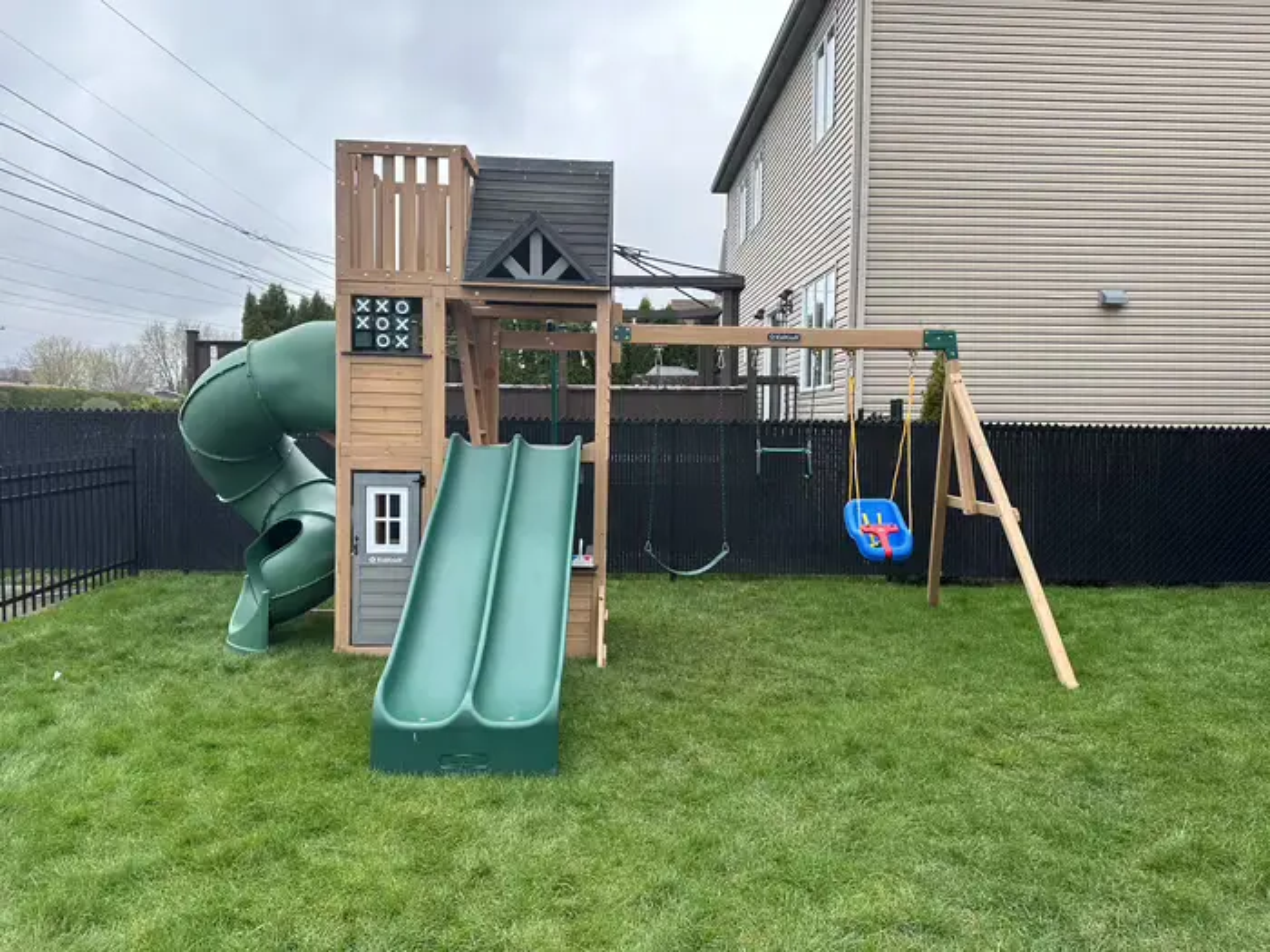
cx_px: 635
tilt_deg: -5.0
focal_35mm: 24
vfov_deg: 56.8
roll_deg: +0.8
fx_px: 881
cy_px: 476
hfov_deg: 71.6
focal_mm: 6.86
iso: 80
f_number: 1.78
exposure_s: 1/1321
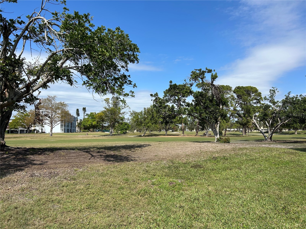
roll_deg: +0.1
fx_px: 230
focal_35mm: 26
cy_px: 114
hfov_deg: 67.3
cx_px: 153
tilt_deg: +3.8
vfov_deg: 53.1
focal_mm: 5.7
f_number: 1.5
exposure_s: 1/4831
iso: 50
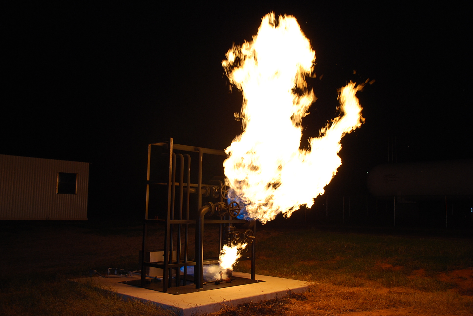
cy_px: 158
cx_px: 236
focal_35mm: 36
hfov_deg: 53.1
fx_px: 474
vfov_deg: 37.0
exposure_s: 1/125
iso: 180
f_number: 4.2
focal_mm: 24
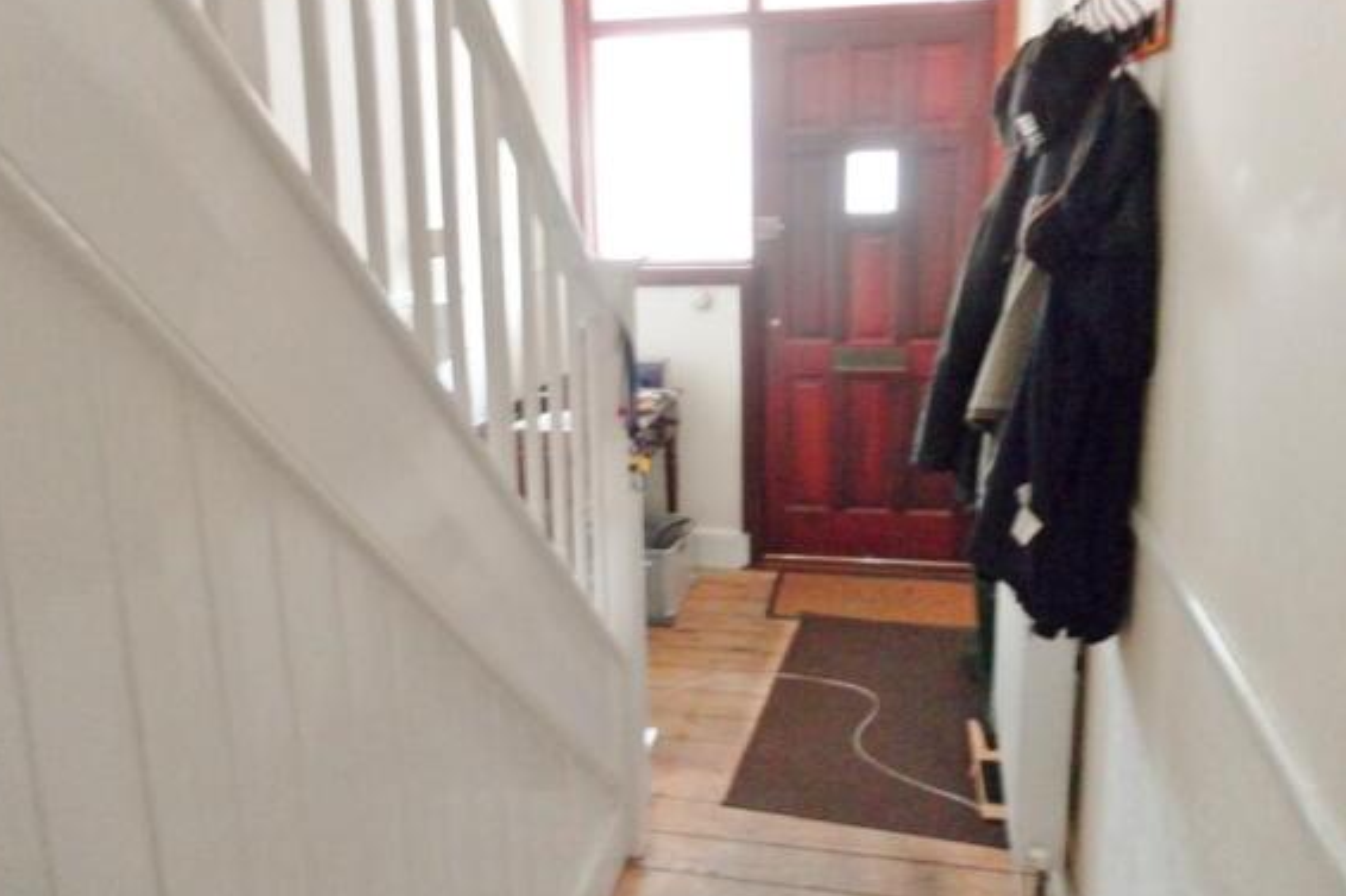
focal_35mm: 30
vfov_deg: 43.5
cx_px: 660
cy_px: 410
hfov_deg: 61.9
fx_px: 1121
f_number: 3.2
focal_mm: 4.9
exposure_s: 1/50
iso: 320
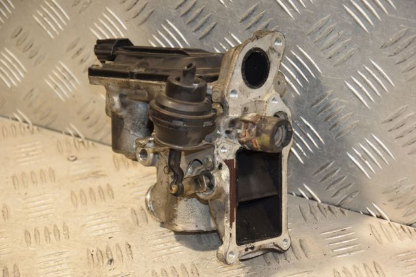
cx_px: 208
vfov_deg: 11.4
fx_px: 1386
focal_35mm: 120
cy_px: 138
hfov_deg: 17.1
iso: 800
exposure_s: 1/160
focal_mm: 80
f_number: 5.3
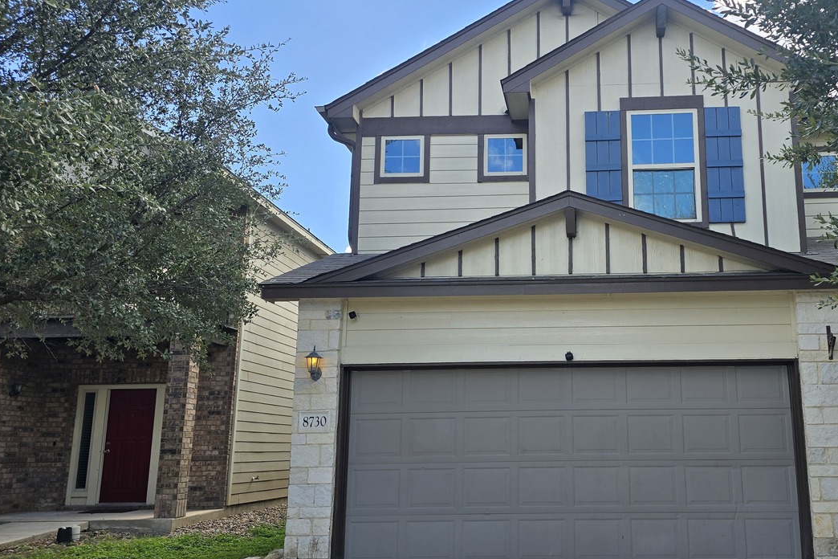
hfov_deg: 56.0
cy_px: 304
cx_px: 561
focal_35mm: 33
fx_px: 768
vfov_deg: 39.9
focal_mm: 6.3
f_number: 1.7
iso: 12
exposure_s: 1/411
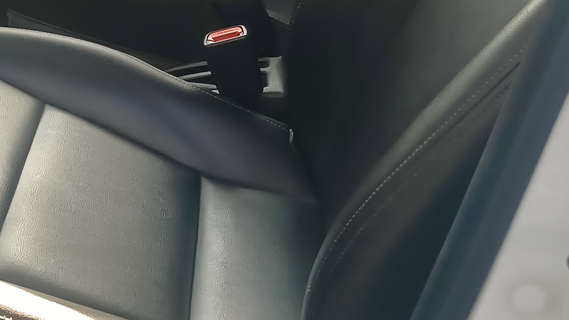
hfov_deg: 25.6
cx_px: 80
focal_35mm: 81
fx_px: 1222
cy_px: 20
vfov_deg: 14.7
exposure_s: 1/900
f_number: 1.9
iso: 803
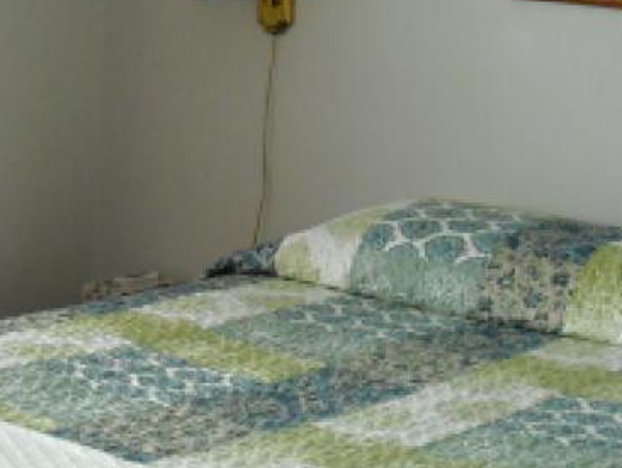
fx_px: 1762
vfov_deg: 15.1
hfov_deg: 19.8
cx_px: 131
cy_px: 224
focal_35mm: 98
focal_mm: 5.7
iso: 400
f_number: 2.8
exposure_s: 1/67
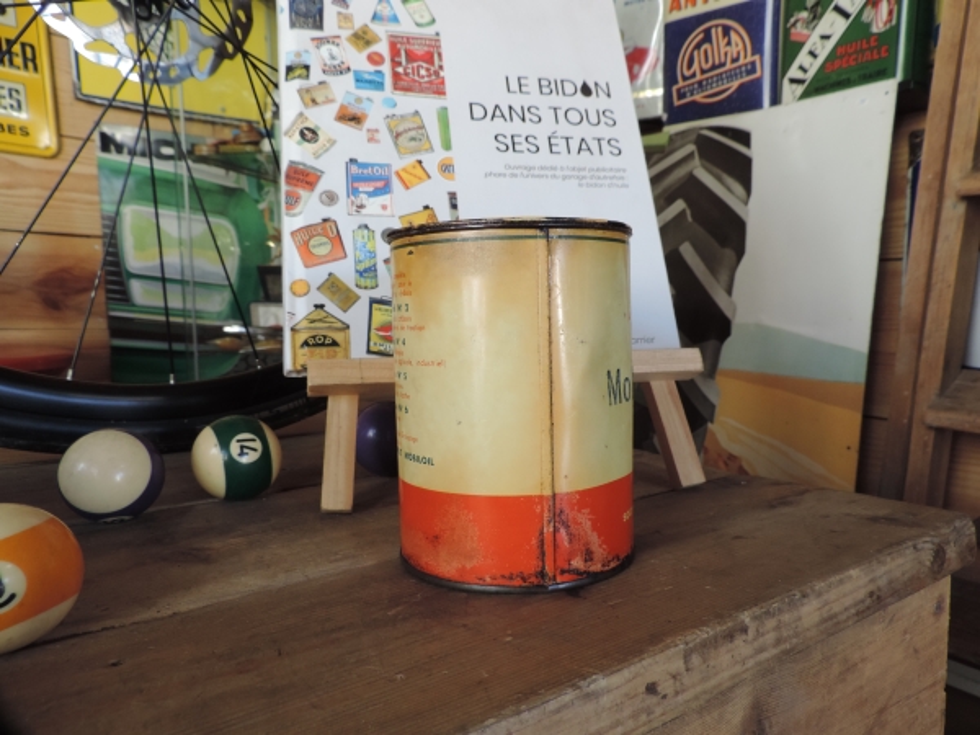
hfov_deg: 71.6
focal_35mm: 24
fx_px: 679
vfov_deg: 56.8
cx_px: 490
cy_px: 368
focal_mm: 4.3
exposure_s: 1/30
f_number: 3
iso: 180
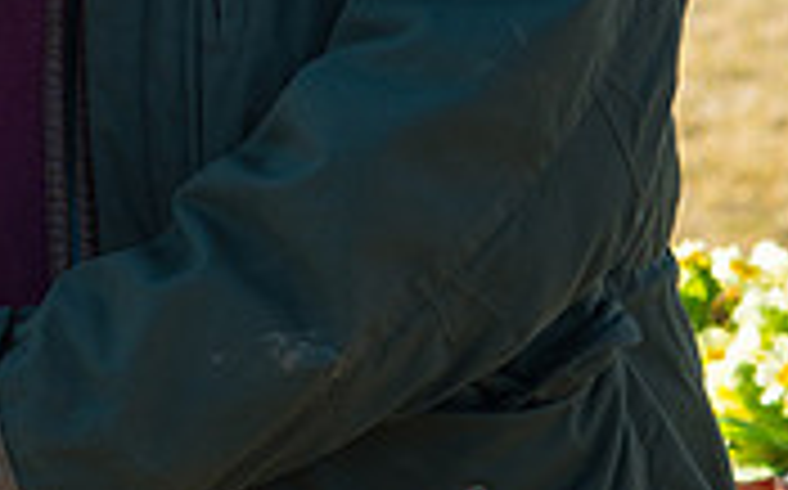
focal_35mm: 296
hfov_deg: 7.0
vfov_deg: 4.4
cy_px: -373
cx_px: -180
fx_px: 6351
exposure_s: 1/250
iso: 125
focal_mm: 75
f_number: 5
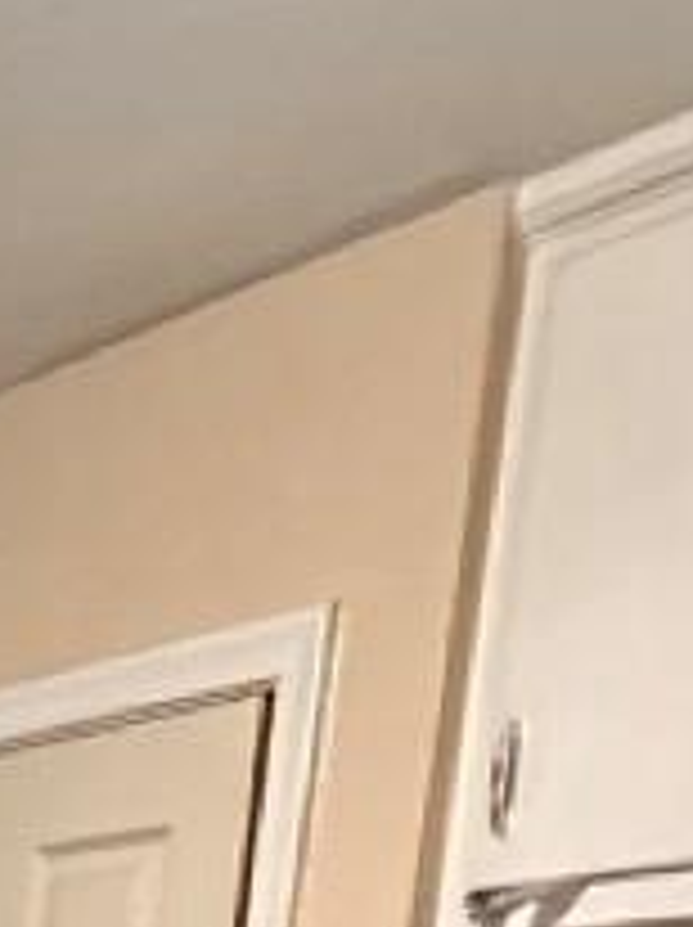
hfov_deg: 14.2
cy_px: 1611
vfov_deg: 18.3
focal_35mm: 87
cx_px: -702
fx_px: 2327
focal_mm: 2.22
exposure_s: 1/60
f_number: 2.2
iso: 1000
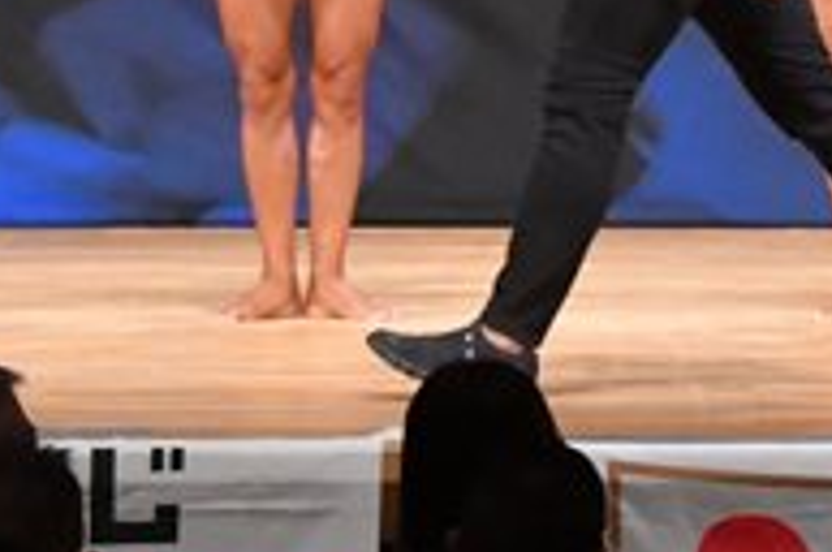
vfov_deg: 2.5
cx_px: 1408
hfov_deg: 3.7
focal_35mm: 555
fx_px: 12805
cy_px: -358
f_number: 5.6
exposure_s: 1/400
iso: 7200
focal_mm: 92
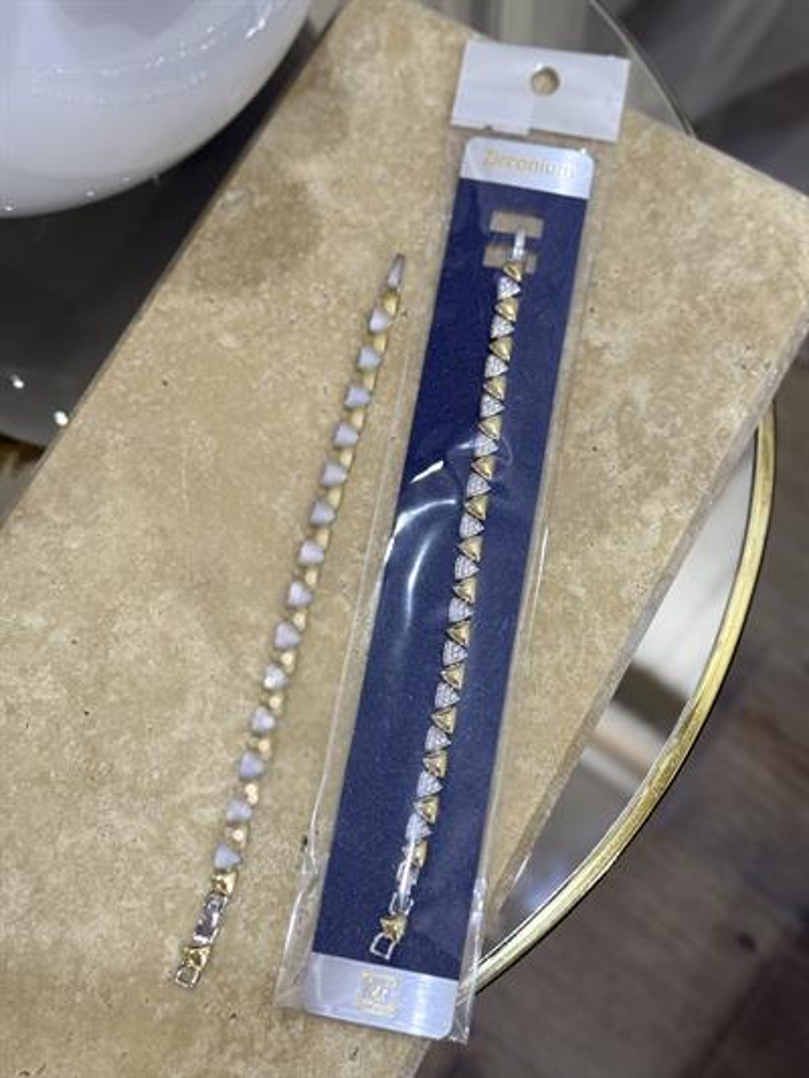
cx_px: 404
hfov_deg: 30.3
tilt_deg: -73.6
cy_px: 539
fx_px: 1495
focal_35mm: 48
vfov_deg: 39.6
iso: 500
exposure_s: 1/40
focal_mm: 6.76
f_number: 1.78
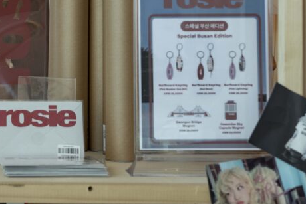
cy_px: 24
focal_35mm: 89
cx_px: 2
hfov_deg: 22.0
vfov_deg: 15.2
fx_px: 757
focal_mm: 40
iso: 400
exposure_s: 1/160
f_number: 5
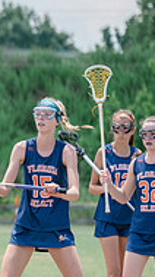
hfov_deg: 1.9
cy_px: 240
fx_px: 4599
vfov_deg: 3.4
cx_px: -265
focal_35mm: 628
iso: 400
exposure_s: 1/1600
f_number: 5
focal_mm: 195
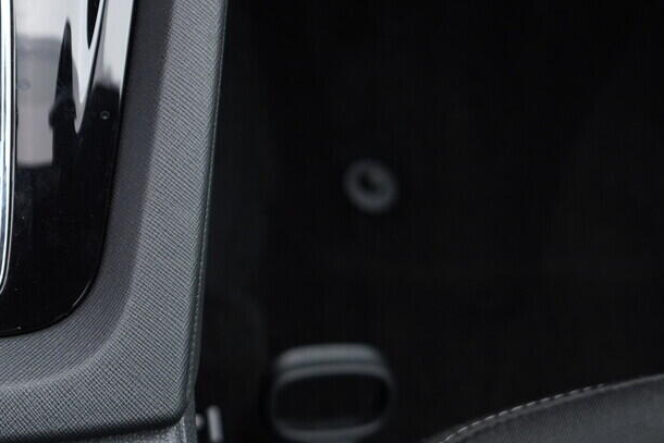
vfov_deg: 16.0
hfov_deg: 23.2
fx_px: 1568
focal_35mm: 85
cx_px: 50
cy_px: 321
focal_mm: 24
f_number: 2.8
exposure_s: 1/40
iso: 250
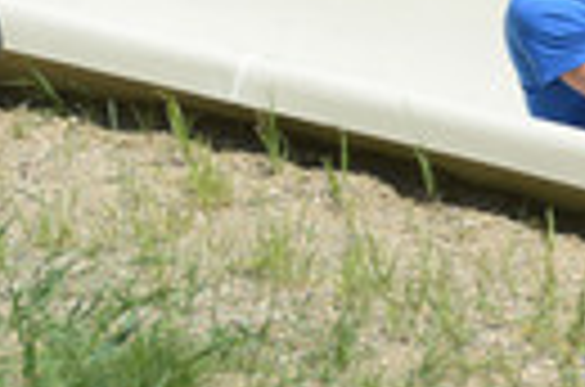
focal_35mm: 602
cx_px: 846
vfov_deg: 2.3
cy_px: 187
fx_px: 9759
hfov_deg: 3.4
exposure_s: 1/1250
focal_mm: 195
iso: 400
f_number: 6.3
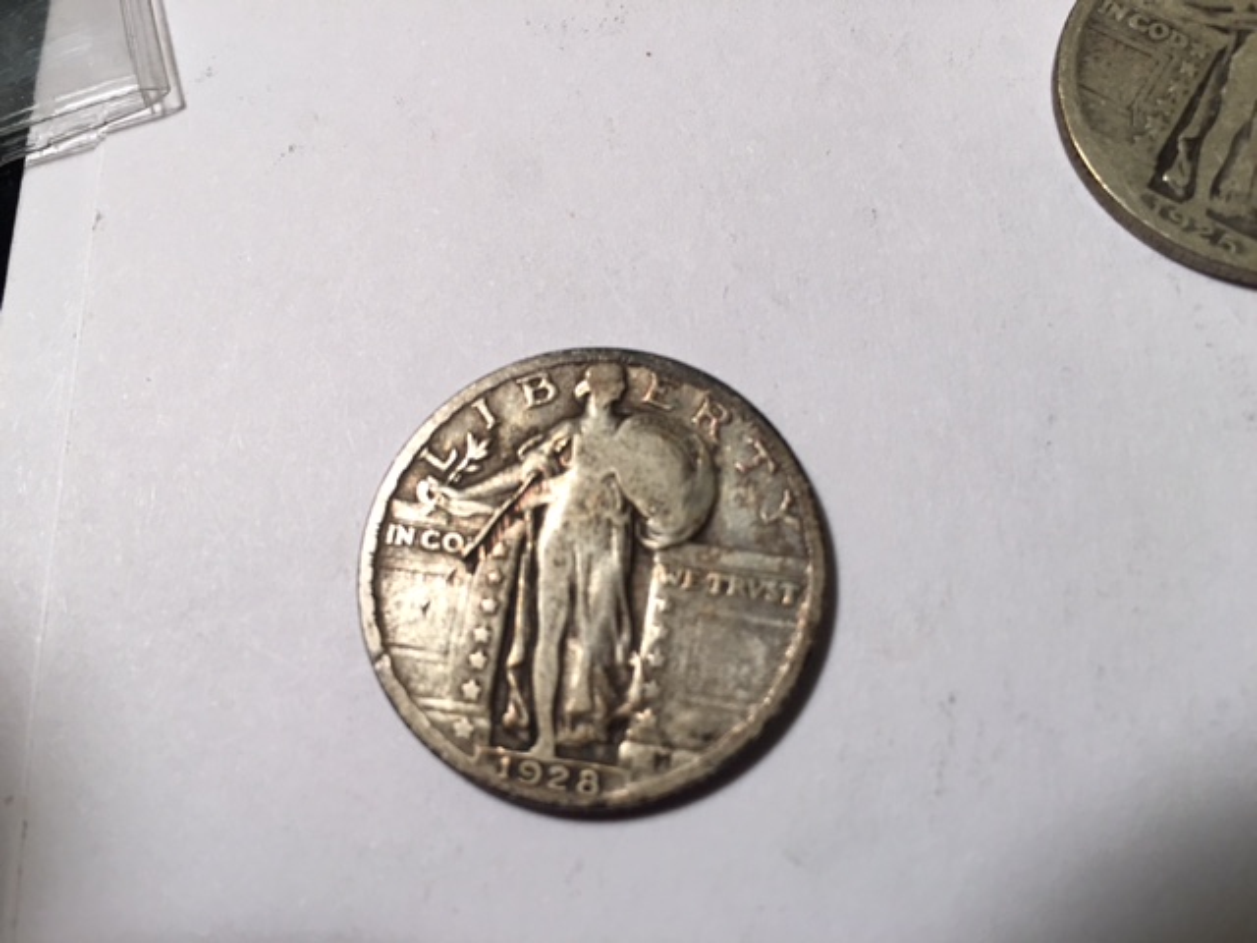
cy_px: 472
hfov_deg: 61.7
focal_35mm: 29
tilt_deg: -70.8
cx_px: 628
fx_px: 1053
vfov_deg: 48.2
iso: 32
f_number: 2.2
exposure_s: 1/30
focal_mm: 4.15
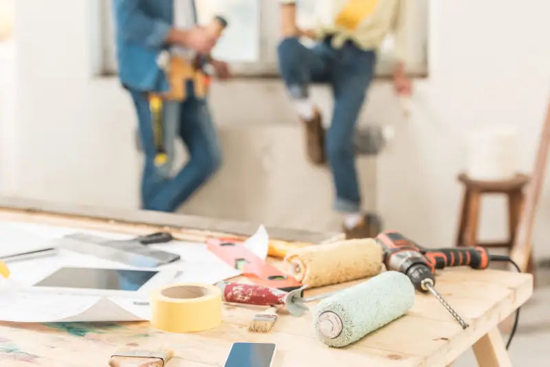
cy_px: 184
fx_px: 1070
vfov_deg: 19.5
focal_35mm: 70
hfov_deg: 28.8
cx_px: 275
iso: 100
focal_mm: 70
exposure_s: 1/200
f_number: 3.5
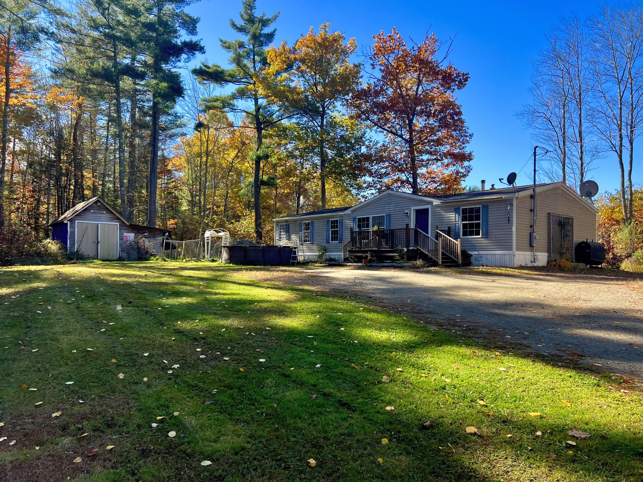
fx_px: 483
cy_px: 241
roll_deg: -0.8
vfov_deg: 53.1
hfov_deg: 67.3
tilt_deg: +1.5
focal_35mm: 26
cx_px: 322
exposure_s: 1/949
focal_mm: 5.7
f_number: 1.5
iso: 50
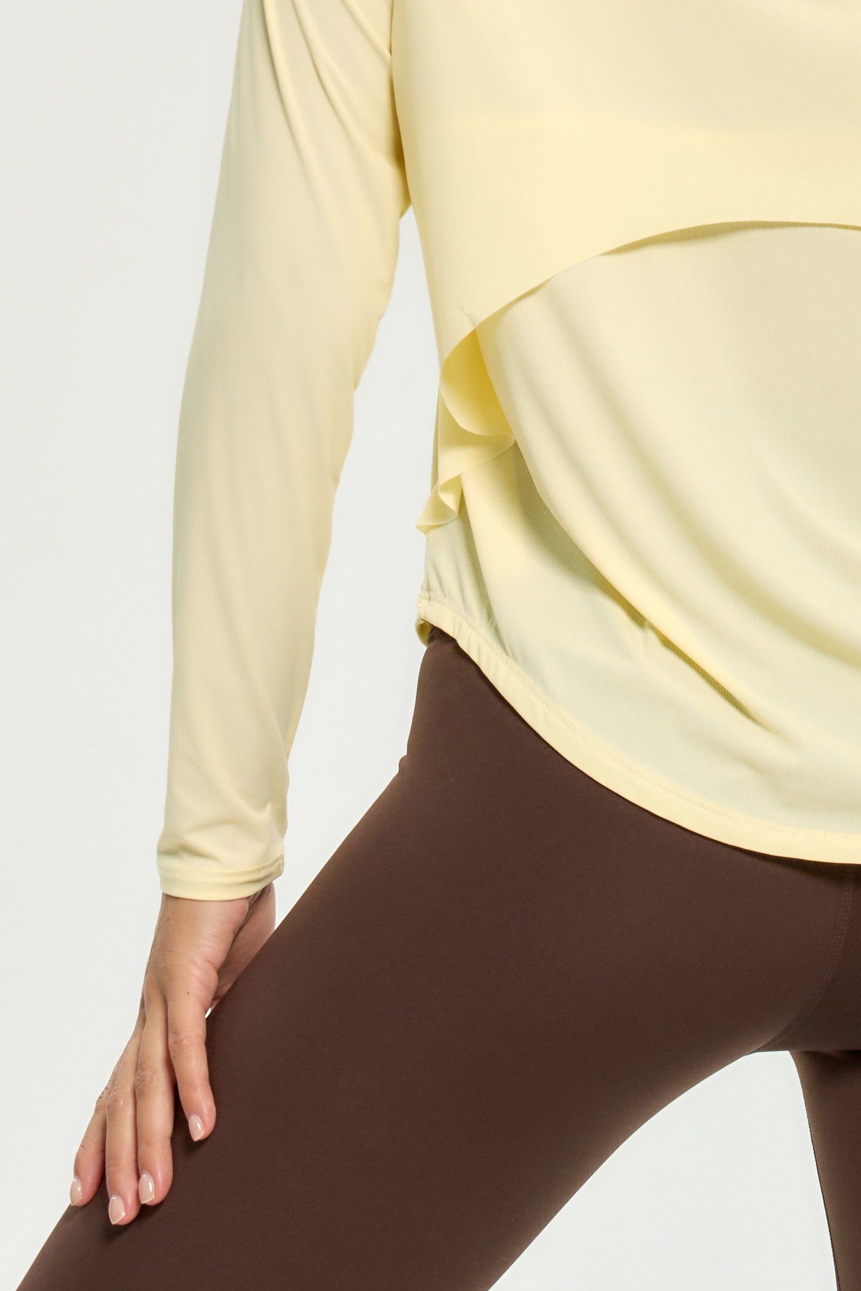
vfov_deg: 9.7
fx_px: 7567
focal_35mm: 211
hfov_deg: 6.5
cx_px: 827
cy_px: 44
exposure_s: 1/125
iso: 400
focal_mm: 69
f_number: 9
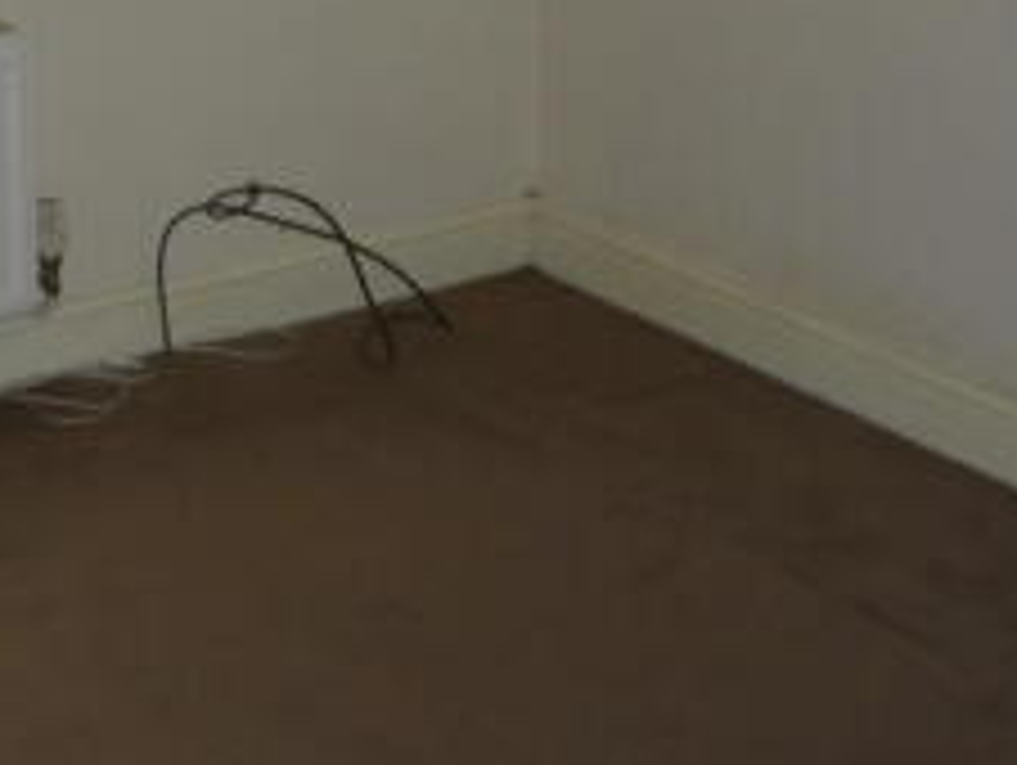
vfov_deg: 16.7
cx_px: 79
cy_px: -151
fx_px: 2500
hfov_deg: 22.4
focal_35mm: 85
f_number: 2.8
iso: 100
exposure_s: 1/30
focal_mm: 5.5
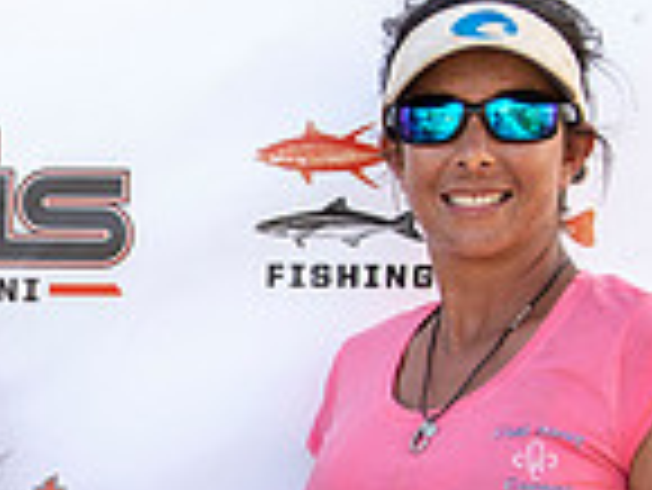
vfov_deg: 11.9
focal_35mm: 123
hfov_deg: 15.4
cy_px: 539
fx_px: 2319
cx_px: -144
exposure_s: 1/160
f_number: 4
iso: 50
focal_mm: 32
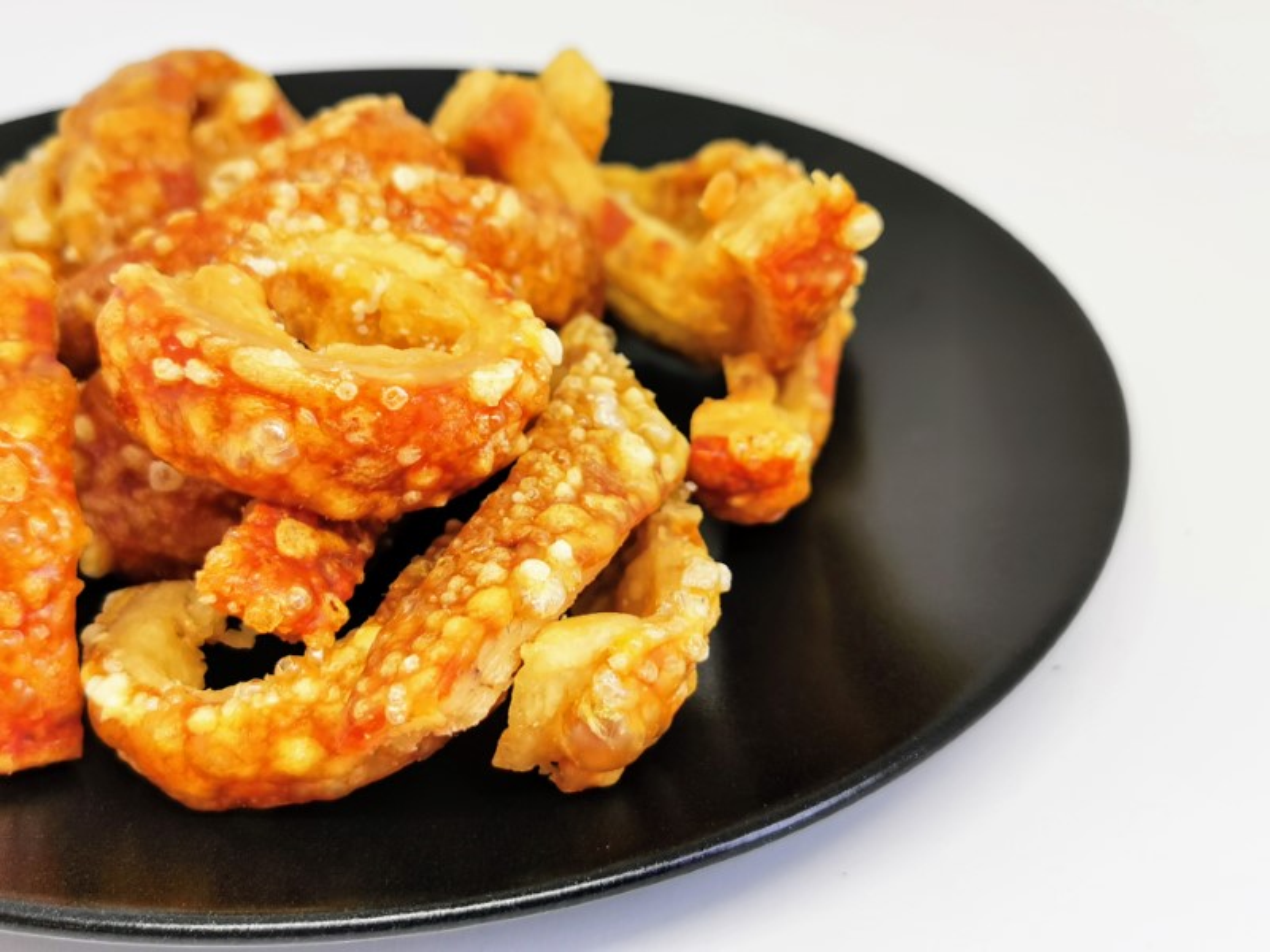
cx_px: 635
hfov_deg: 41.2
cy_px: 476
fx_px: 1688
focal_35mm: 46
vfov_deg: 31.5
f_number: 1.6
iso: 80
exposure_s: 1/100
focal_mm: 5.56
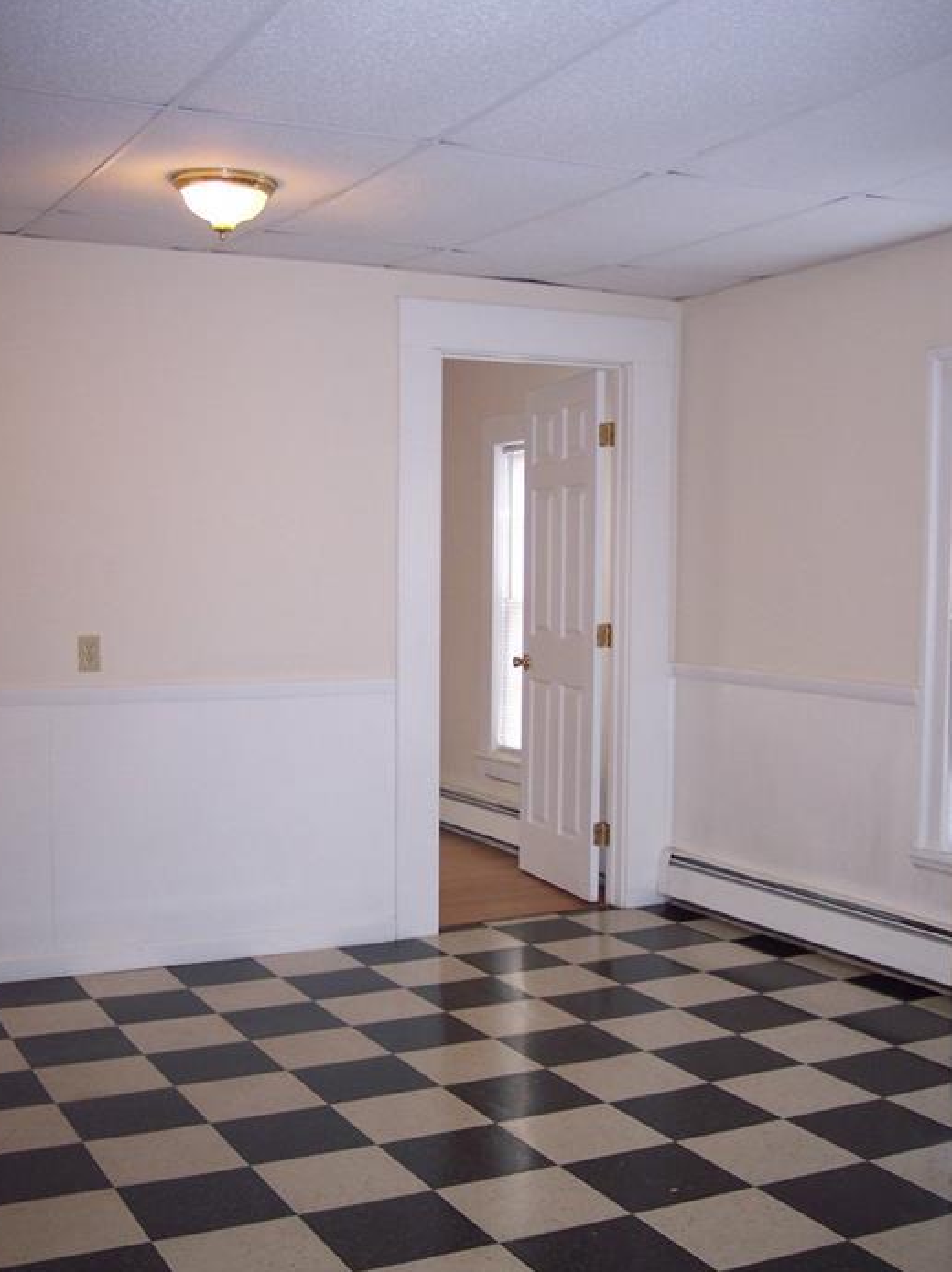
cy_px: 690
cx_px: 470
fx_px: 1542
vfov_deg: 44.8
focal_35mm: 42
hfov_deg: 34.3
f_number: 2.8
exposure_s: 1/30
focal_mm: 8
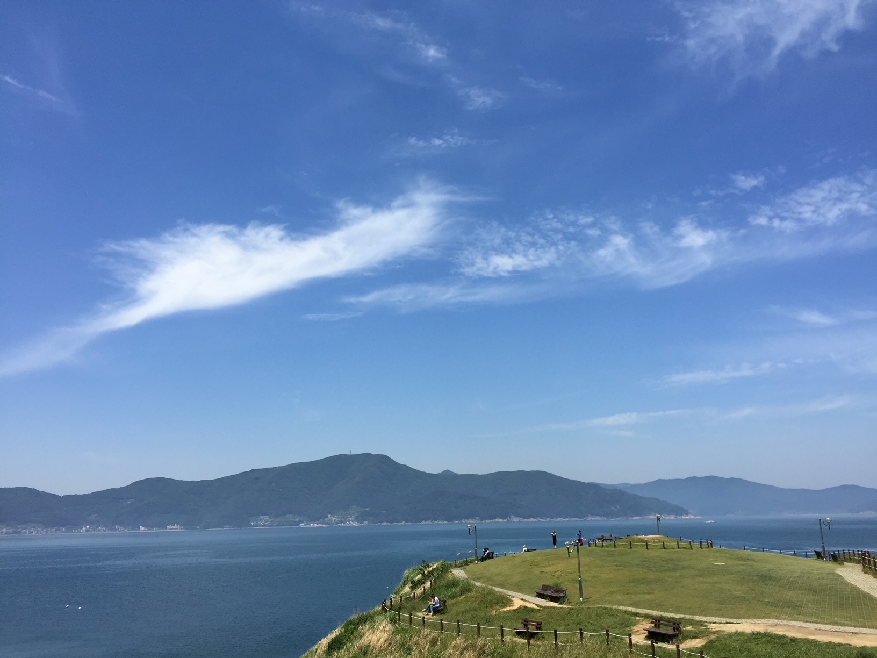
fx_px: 735
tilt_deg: +13.9
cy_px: 329
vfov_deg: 48.2
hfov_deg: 61.7
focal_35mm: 29
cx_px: 438
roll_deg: +0.9
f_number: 2.2
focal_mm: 4.15
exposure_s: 1/2825
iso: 32
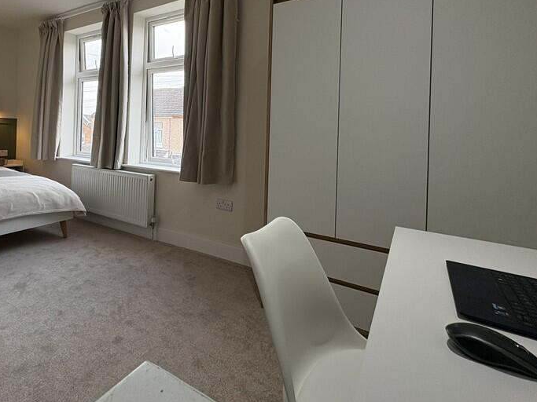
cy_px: 133
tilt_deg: -0.8
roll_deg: -1.7
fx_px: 326
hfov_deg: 76.1
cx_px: 171
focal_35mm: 21
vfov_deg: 61.9
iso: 125
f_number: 2.2
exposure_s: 1/104
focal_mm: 2.22
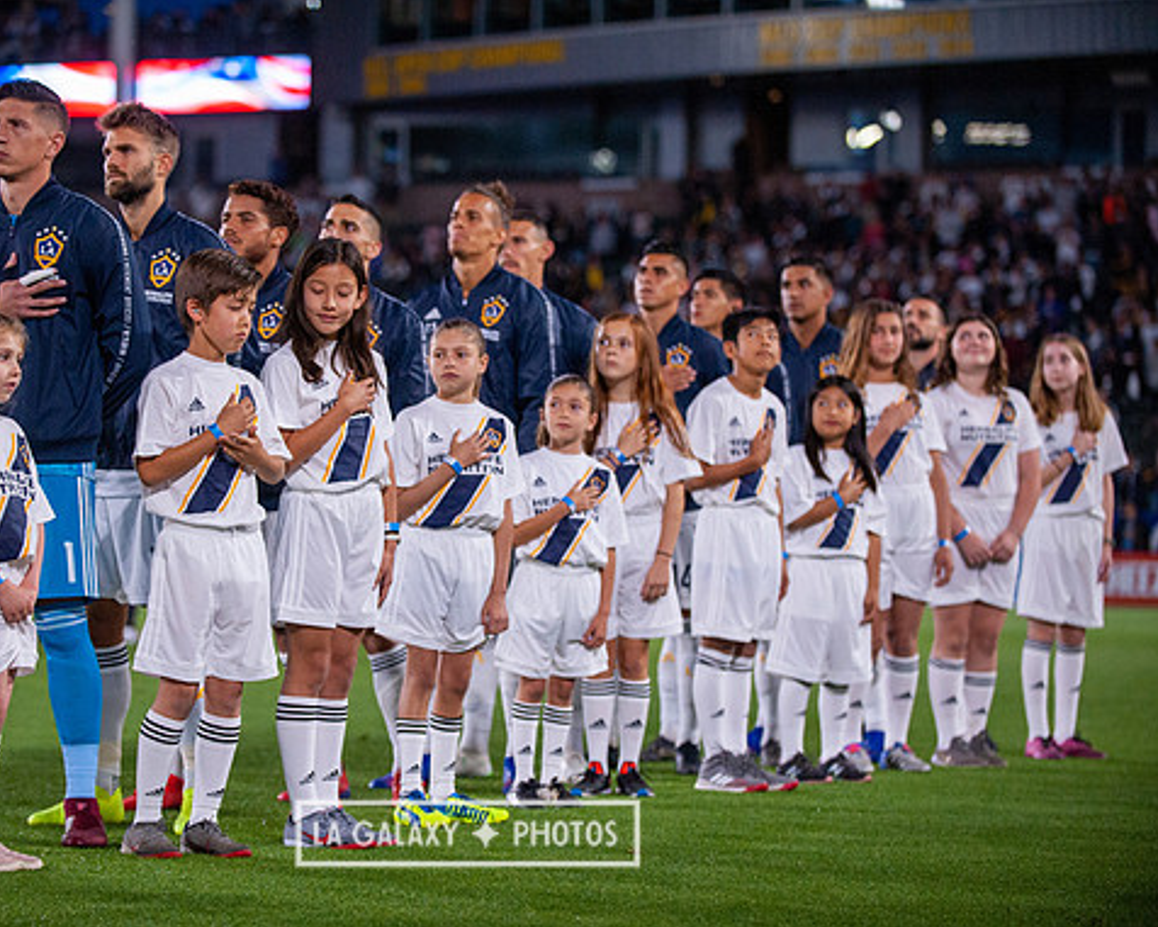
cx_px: 467
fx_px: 4114
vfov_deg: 12.9
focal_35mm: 120
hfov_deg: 16.0
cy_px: 467
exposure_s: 1/2000
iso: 1600
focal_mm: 105
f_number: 2.8
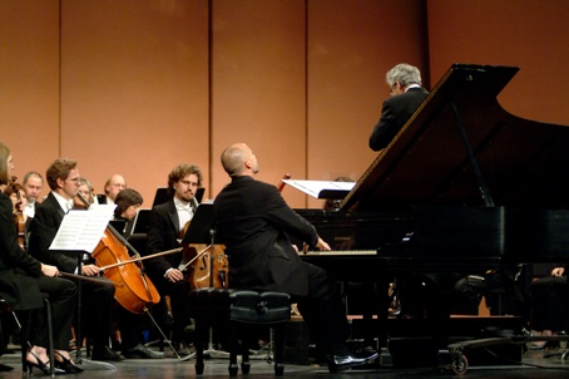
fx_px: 2369
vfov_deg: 9.1
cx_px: 284
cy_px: 190
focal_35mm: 150
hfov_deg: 13.7
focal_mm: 100
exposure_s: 1/350
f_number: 2.8
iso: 800
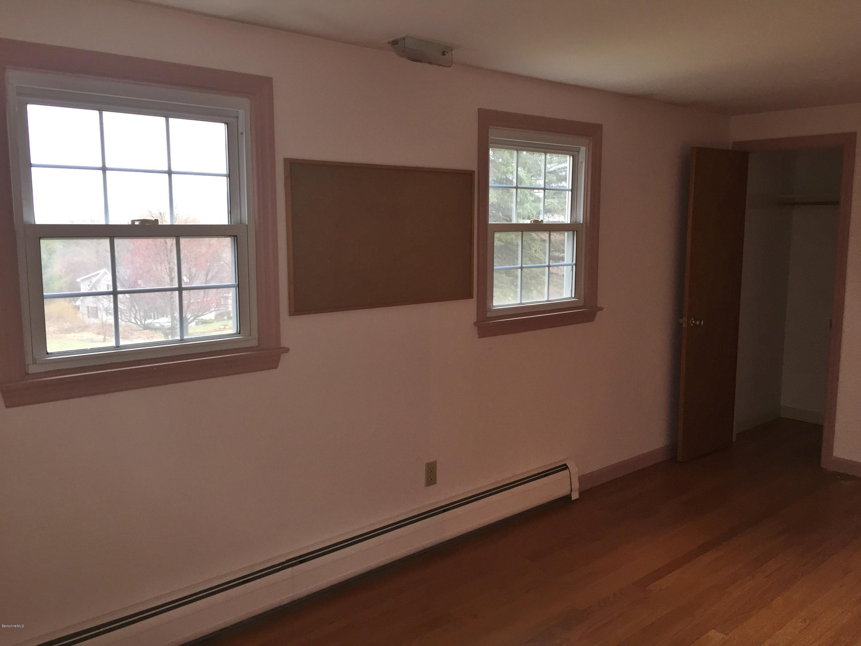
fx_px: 721
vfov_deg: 48.2
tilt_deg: -7.9
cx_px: 430
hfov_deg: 61.7
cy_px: 323
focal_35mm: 29
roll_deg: -0.3
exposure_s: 1/30
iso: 80
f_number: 2.2
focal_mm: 4.15
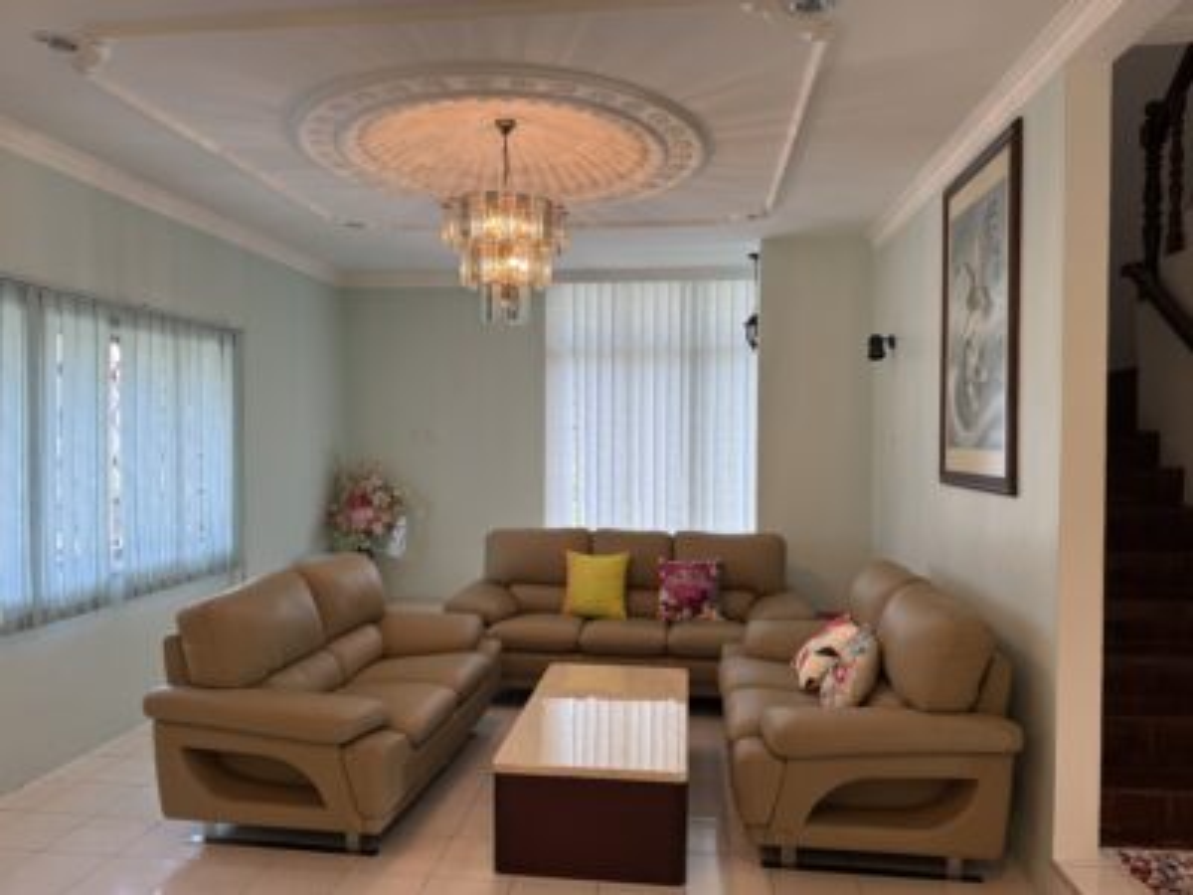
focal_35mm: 24
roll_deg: +0.0
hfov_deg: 71.6
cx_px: 596
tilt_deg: -0.4
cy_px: 448
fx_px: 827
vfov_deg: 56.8
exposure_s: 1/100
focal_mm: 6.76
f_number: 1.78
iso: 125
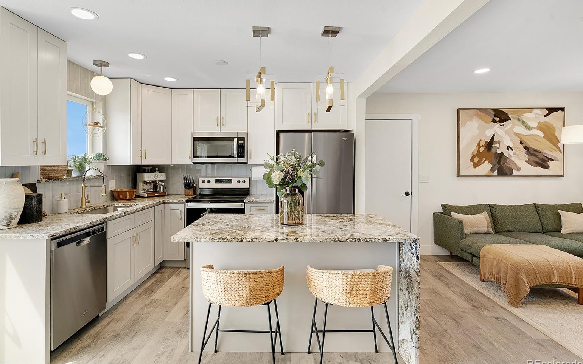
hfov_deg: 91.1
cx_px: 285
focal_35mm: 18
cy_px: 170
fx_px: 286
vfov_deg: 64.9
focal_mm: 17
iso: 100
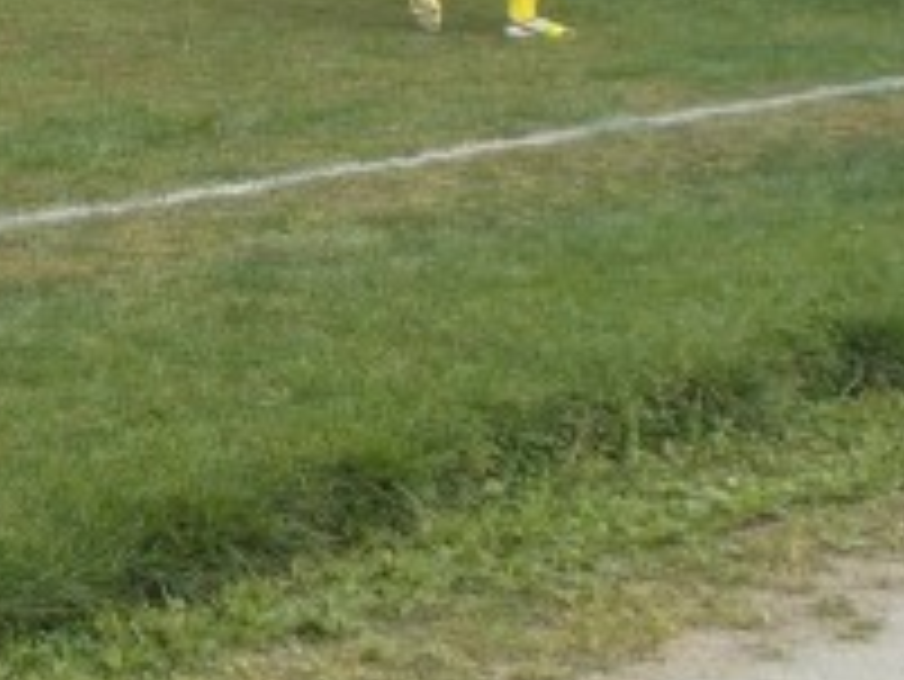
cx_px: -99
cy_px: -137
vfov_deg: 11.4
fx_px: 3345
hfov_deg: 15.0
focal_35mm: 128
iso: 80
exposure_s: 1/250
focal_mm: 6.9
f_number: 3.9
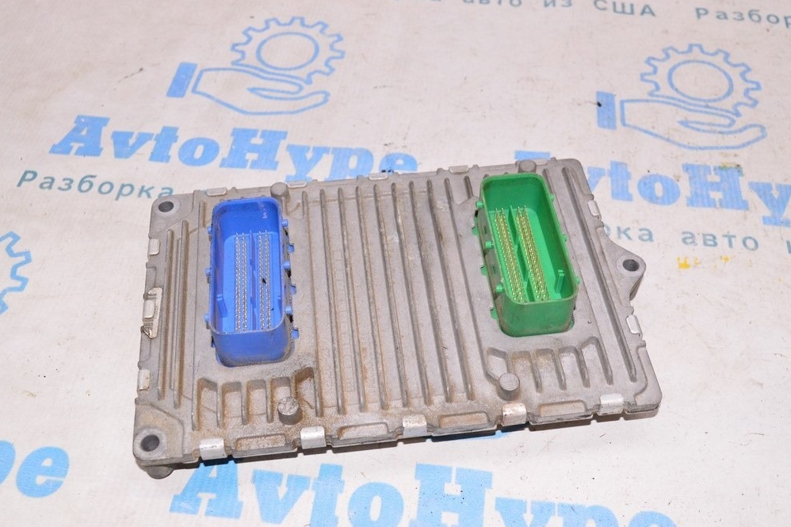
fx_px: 879
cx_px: 397
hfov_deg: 48.5
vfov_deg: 33.4
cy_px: 267
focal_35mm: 40
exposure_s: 1/160
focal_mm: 26
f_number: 8
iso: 1600
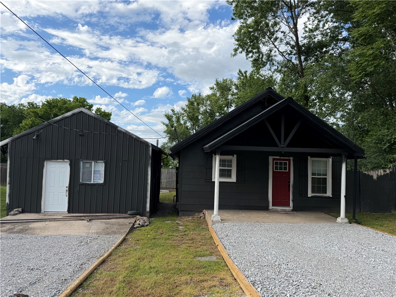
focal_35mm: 24
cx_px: 198
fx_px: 275
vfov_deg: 56.8
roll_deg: -2.0
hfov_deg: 71.6
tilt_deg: +2.4
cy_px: 148
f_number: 1.78
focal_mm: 6.76
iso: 80
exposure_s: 1/3021
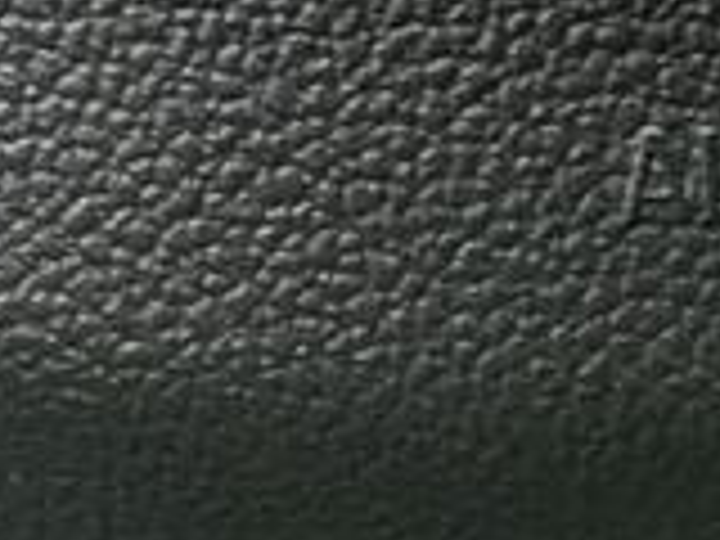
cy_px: -1386
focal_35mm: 200
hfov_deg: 9.8
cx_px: 727
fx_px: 4160
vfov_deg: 6.4
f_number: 1.89
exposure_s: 1/50
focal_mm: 5.43
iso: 44
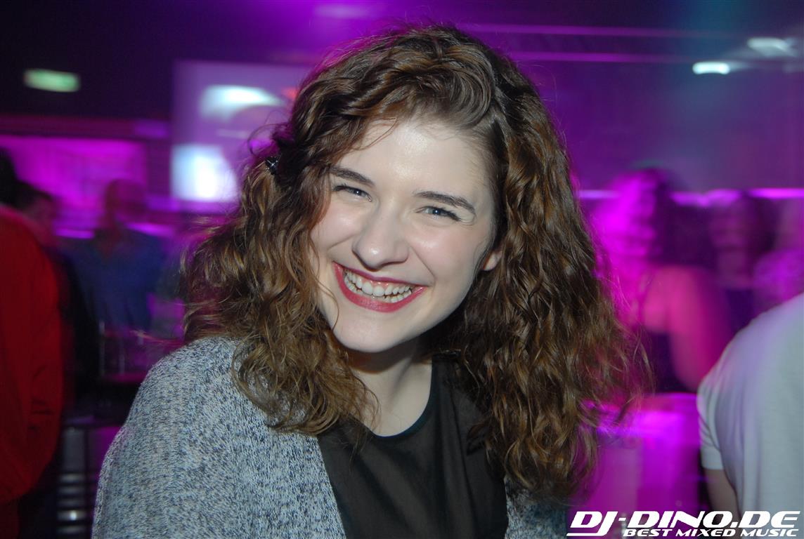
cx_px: 402
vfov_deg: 26.6
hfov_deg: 38.8
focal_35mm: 51
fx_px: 1141
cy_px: 270
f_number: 5.6
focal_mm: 34
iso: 400
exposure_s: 1/6
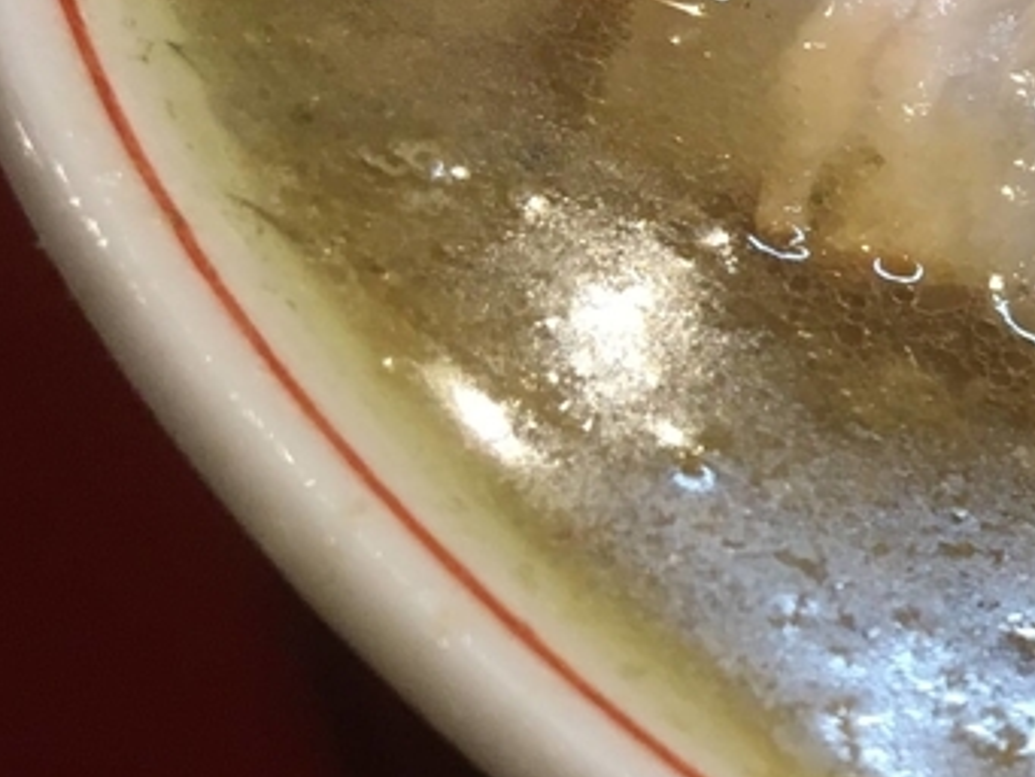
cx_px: 1700
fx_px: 3051
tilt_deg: -32.2
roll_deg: -24.5
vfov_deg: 14.5
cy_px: 355
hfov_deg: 16.8
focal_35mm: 102
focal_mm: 4.15
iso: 50
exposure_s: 1/33
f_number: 2.2
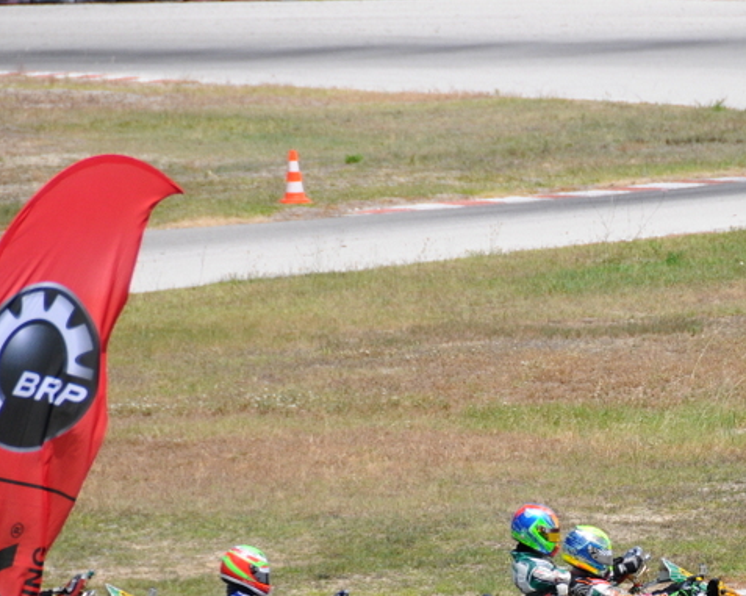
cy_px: 483
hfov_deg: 3.2
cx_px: 674
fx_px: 13327
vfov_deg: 2.6
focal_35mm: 604
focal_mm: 200
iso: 400
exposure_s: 1/2000
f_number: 5.6
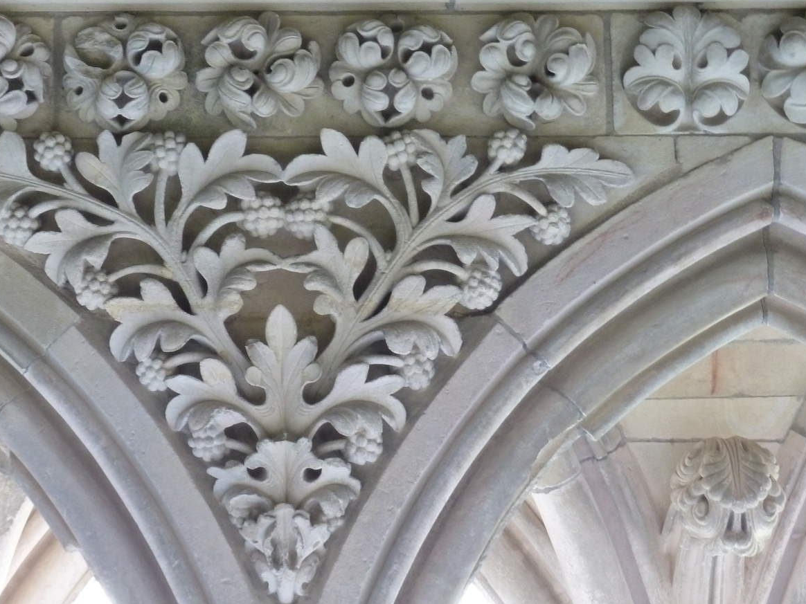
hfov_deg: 19.8
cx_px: 261
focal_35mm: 99
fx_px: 2305
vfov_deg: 14.9
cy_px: 284
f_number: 4.1
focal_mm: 11.9
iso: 400
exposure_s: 1/8
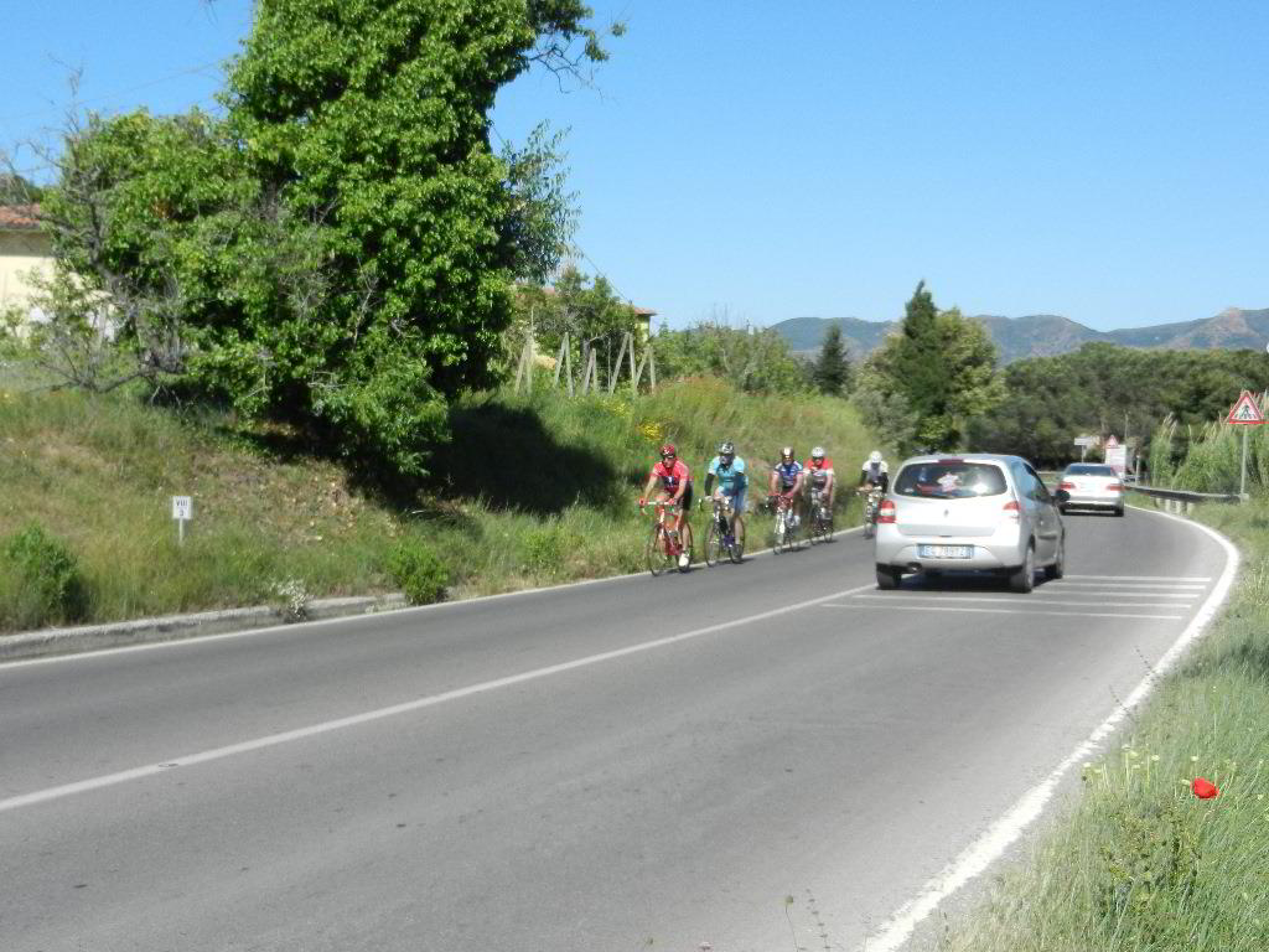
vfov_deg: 32.2
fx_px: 1650
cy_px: 476
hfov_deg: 42.1
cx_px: 634
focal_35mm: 45
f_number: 4.2
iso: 160
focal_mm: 8.2
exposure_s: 1/1000
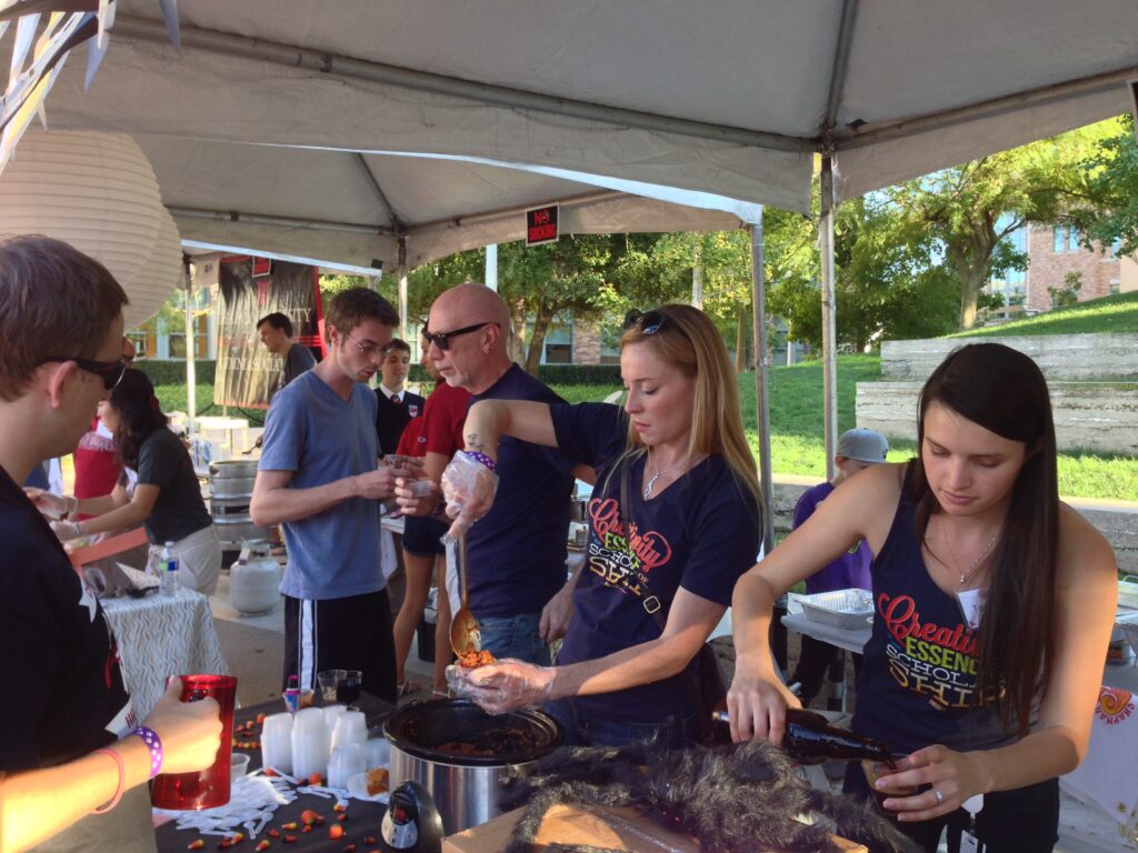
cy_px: 426
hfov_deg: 55.4
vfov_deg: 42.9
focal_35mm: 33
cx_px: 569
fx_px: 1085
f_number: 2.4
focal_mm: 4.12
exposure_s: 1/60
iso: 50
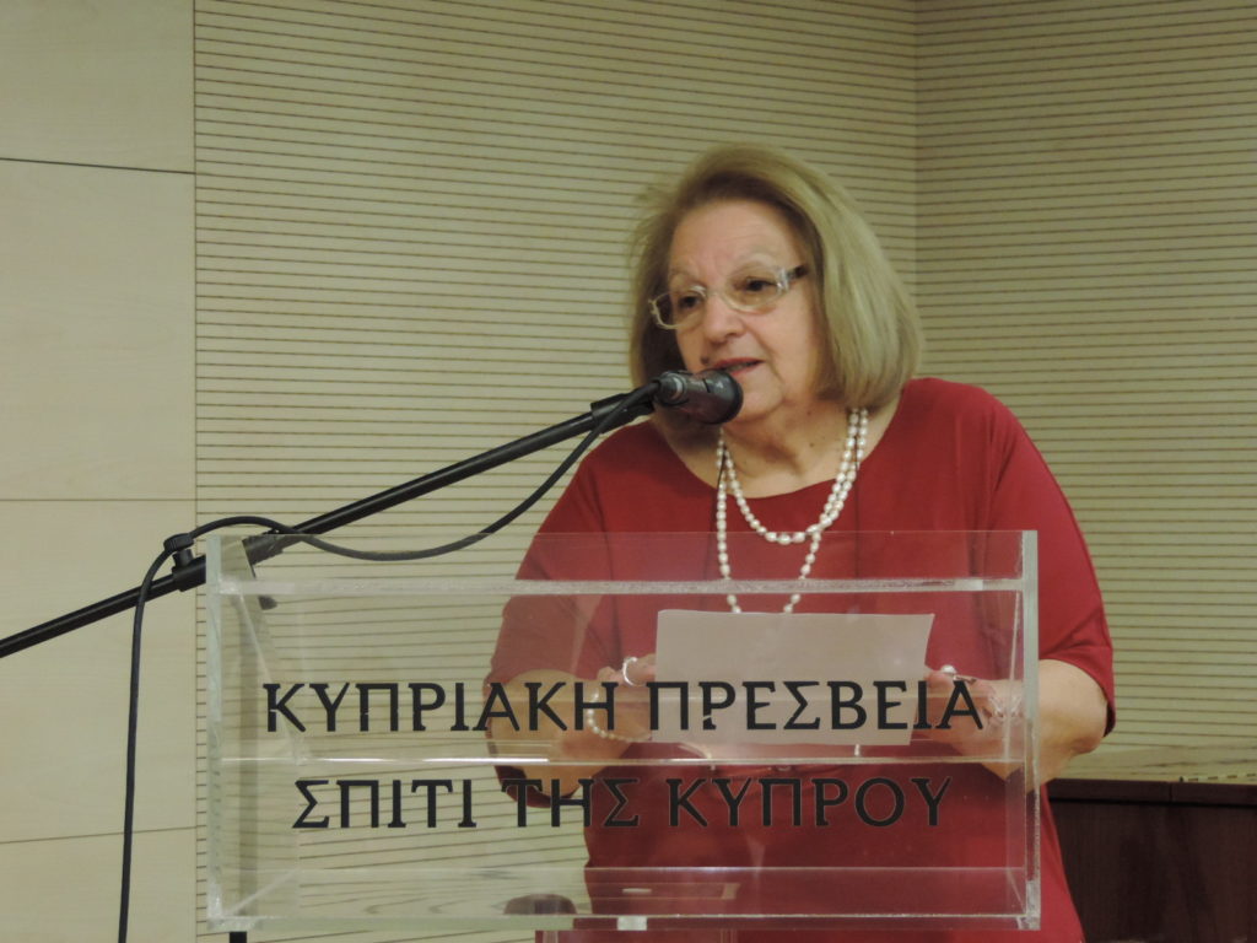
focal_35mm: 135
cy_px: 472
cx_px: 628
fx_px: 4902
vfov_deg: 11.0
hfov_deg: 14.6
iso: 800
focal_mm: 24
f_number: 4.3
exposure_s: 1/25
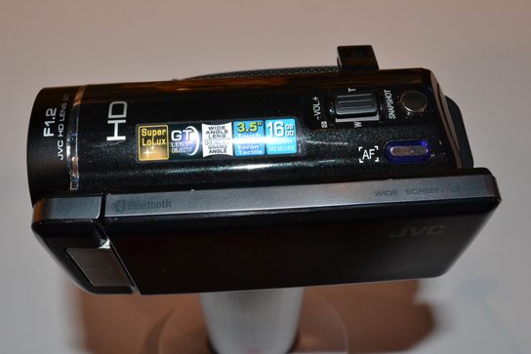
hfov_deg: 45.4
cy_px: 159
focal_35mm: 43
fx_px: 634
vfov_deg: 31.2
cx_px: 240
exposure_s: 1/60
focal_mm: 24
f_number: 11
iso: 1600
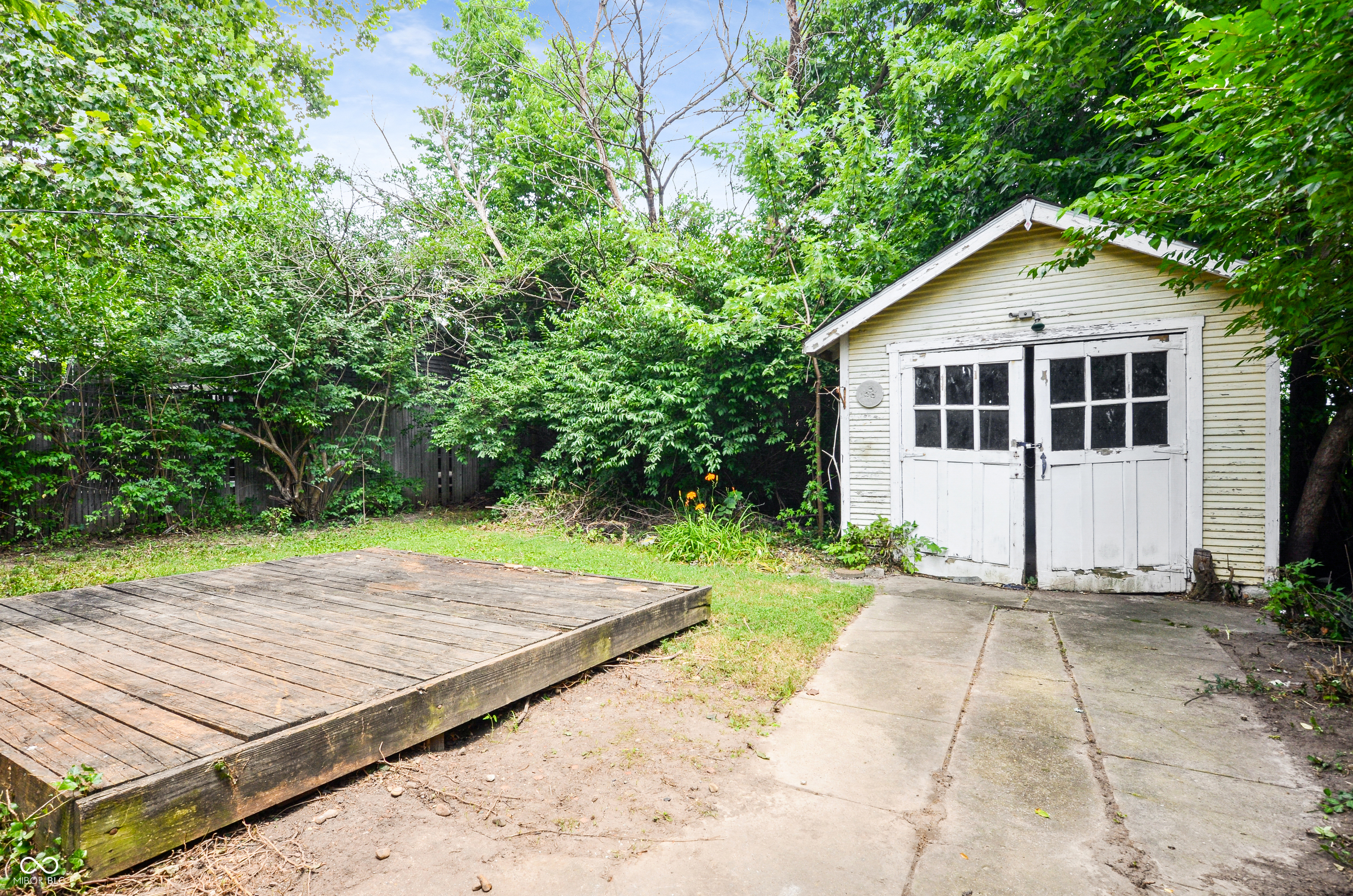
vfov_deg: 71.8
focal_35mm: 16
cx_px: 676
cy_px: 448
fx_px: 619
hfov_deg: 95.1
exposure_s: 1/60
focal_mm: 11
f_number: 9
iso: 250
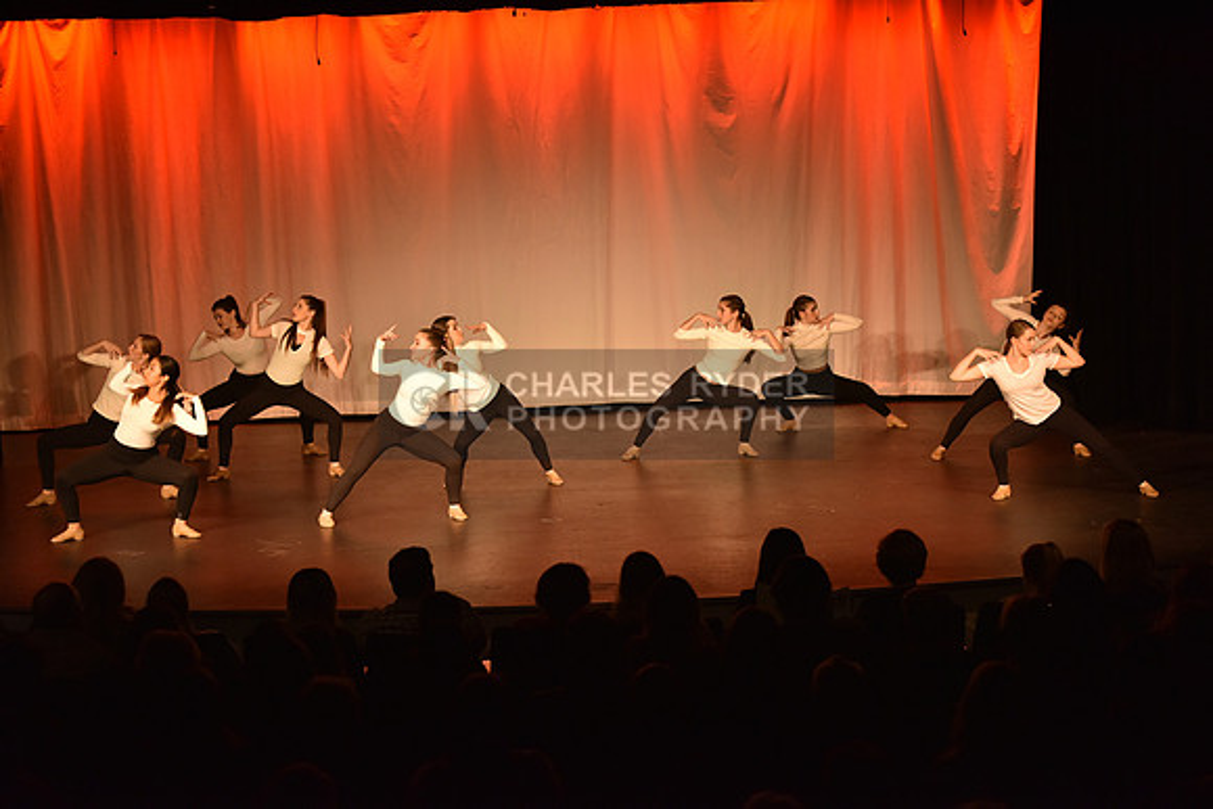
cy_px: 404
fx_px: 2696
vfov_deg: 17.1
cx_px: 606
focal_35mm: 80
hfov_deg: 25.4
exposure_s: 1/250
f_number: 4.5
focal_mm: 80
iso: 2000
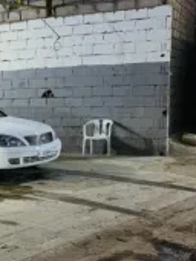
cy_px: 163
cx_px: 2
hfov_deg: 23.1
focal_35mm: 61
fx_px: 459
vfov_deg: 31.5
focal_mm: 5.1
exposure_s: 1/50
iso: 160
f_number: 1.6
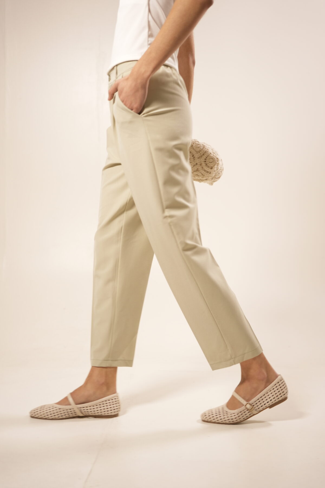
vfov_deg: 39.6
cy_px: 244
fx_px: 677
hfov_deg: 27.0
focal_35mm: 50
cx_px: 162
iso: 500
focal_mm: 50
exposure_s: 1/60
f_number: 2.8
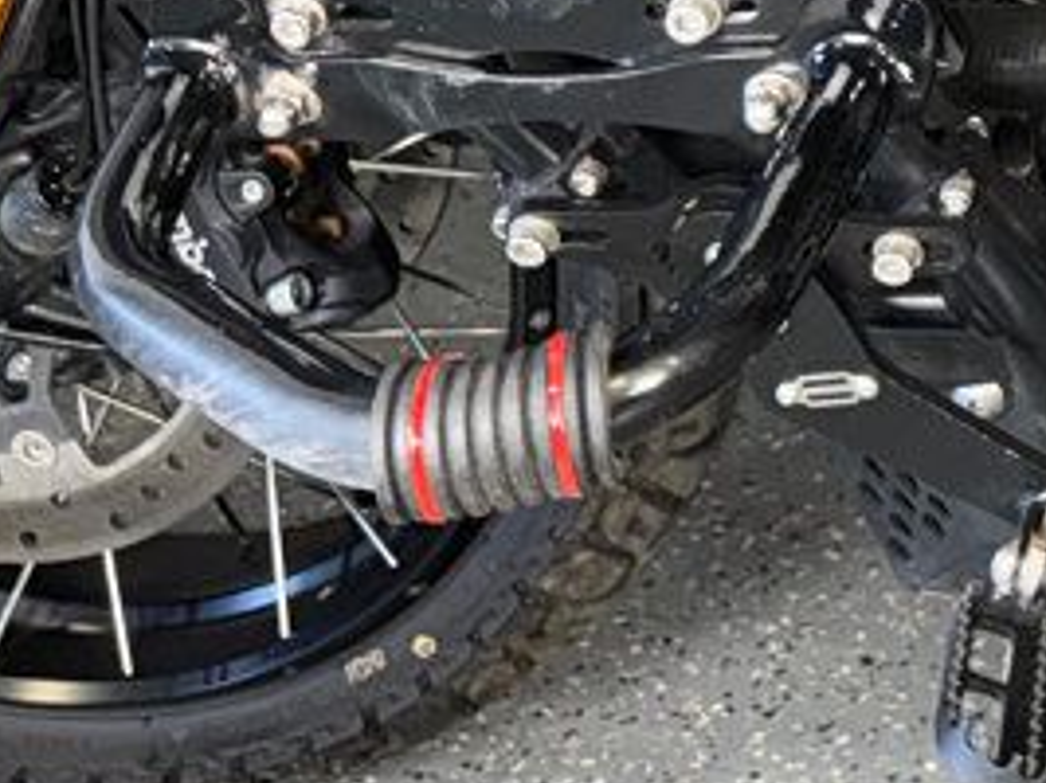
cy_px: -619
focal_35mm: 92
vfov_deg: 14.2
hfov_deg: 18.7
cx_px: 1583
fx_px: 2779
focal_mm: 6.76
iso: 64
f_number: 1.78
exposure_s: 1/19
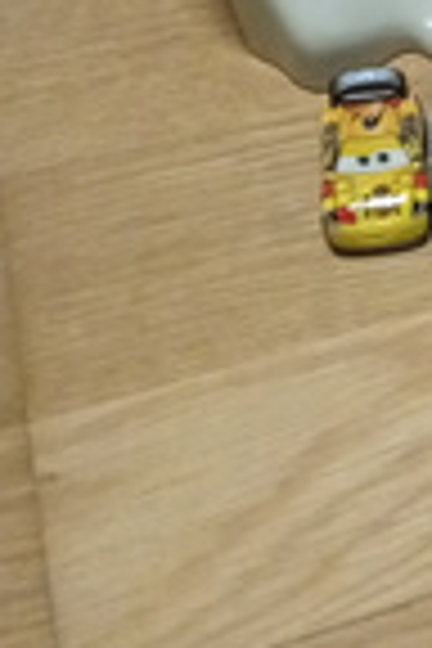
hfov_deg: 12.4
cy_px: -4
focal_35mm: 98
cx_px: 839
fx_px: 1764
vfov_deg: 20.2
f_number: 1.8
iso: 2076
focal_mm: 3.98
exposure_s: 1/16.7
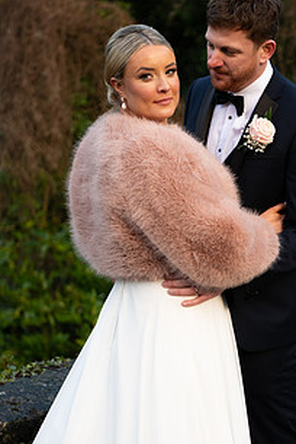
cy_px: 257
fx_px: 1270
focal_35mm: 103
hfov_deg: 13.3
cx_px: 186
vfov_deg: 19.8
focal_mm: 70
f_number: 3.5
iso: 160
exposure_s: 1/160
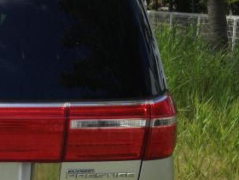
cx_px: -52
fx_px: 690
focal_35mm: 100
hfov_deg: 18.5
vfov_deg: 14.8
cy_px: 116
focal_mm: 4.28
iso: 50
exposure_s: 1/1175
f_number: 2.4
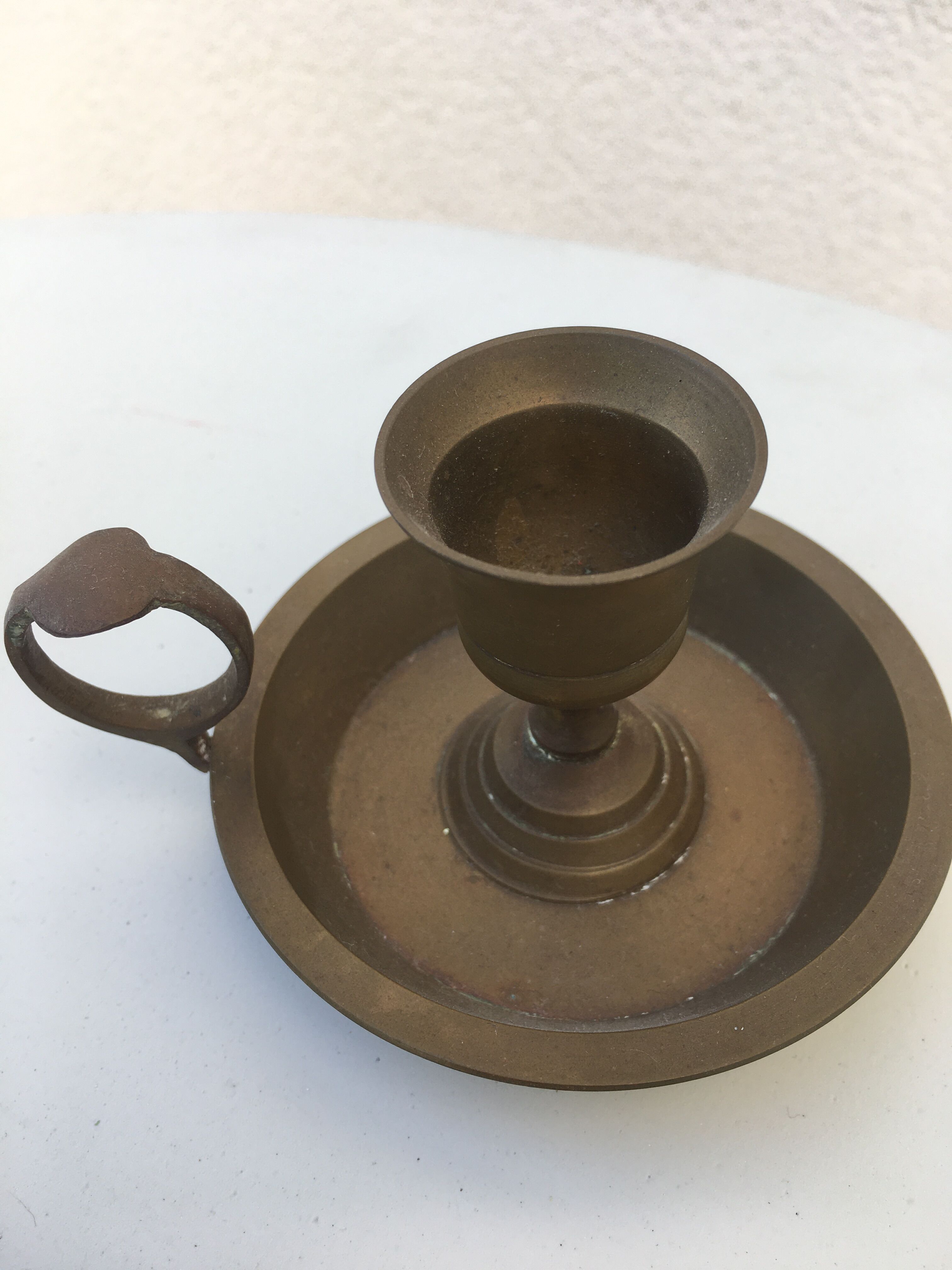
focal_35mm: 29
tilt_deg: -49.8
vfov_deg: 61.7
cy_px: 635
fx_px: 1063
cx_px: 476
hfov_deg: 48.2
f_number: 2.2
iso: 25
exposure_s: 1/225
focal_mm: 4.15
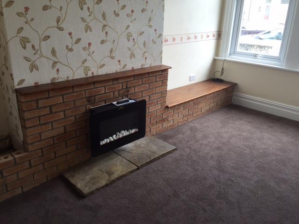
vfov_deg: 48.2
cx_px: 150
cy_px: 112
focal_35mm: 29
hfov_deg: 61.7
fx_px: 250
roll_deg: -1.6
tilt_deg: -21.4
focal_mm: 4.15
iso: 32
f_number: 2.2
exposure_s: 1/50
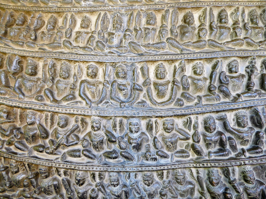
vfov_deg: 54.9
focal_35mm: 25
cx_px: 133
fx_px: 192
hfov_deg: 69.4
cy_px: 100
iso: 160
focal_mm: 4.3
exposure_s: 1/60
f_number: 3.3
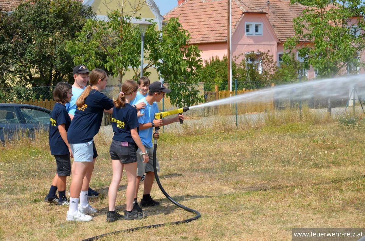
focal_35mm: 75
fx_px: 759
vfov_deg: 18.1
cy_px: 120
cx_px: 182
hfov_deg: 27.1
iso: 100
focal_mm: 50
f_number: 8
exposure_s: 1/250
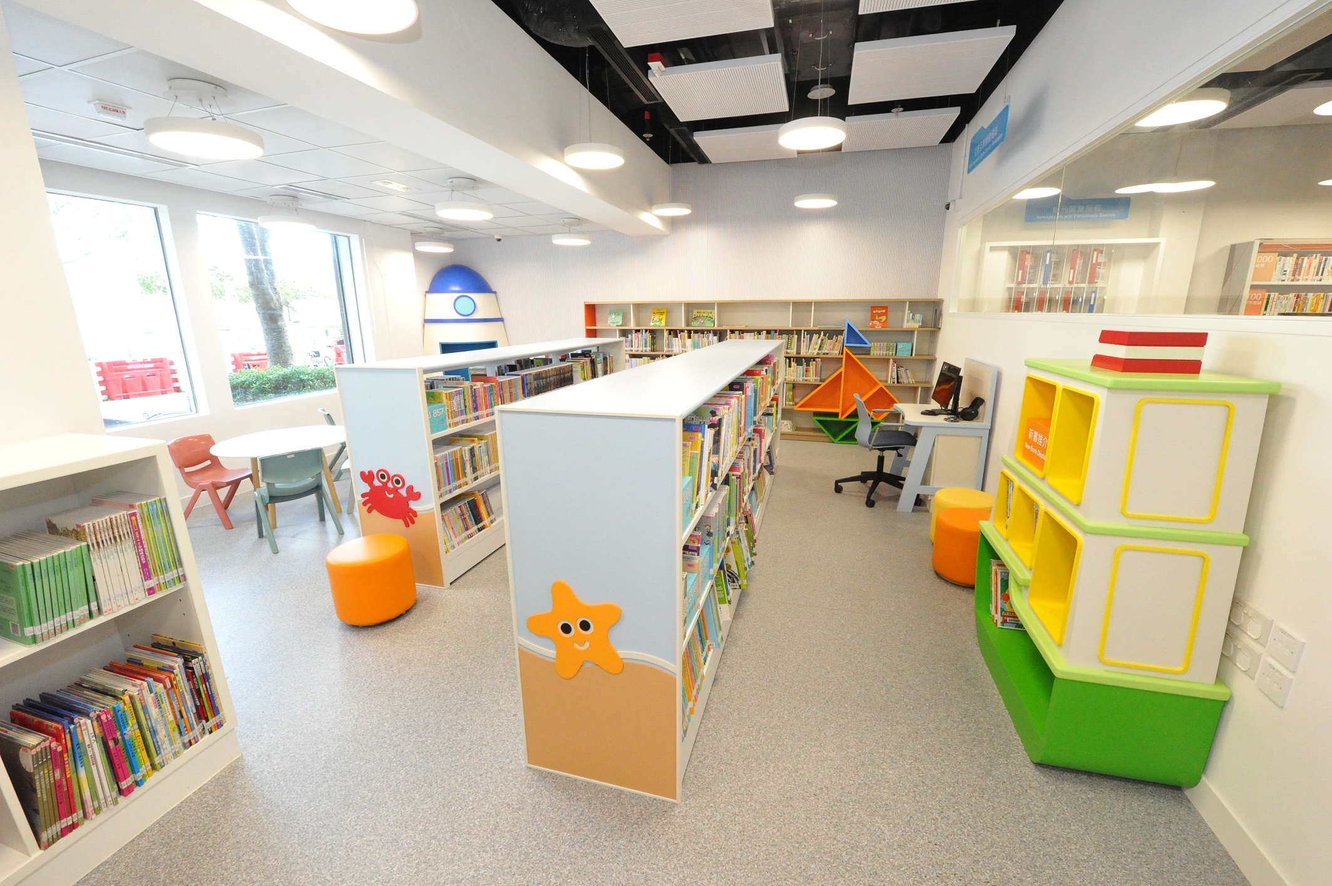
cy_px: 443
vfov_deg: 81.1
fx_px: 518
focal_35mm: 14
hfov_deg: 104.3
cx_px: 666
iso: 12800
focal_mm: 14
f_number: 9
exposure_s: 1/160
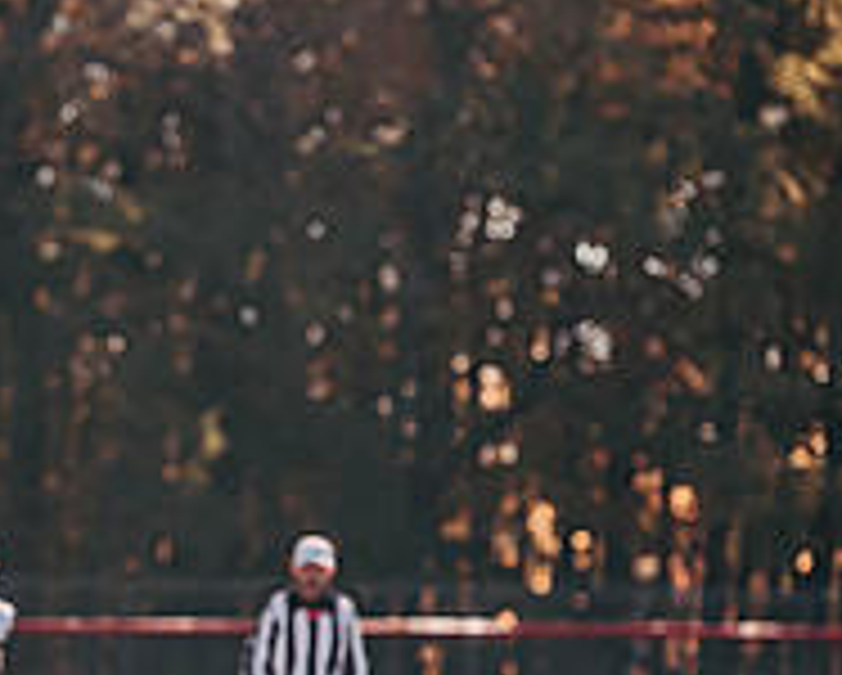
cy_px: 753
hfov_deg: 5.0
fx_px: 9679
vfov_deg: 4.0
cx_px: -206
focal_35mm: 388
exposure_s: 1/2500
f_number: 3.2
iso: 250
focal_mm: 130
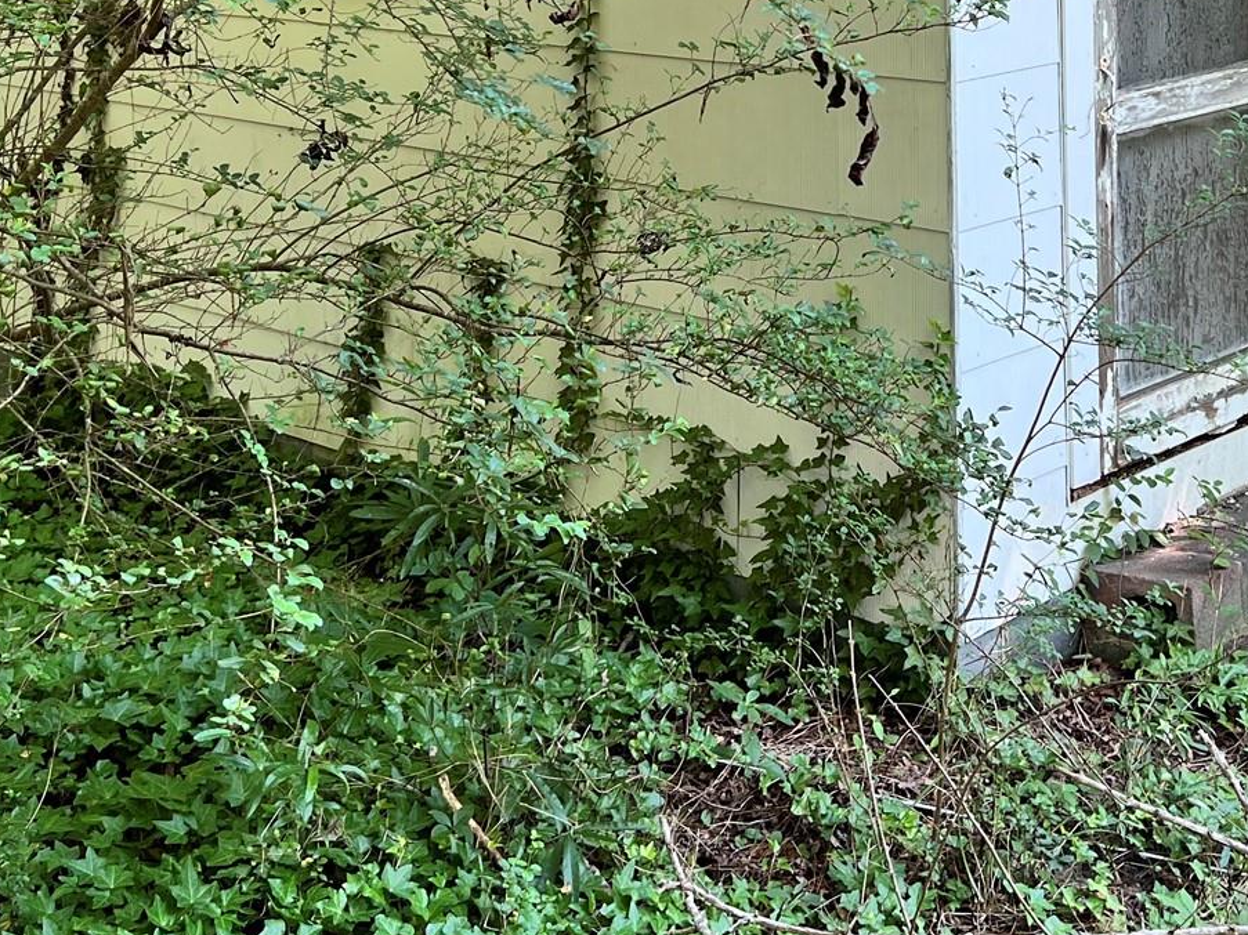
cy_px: 47
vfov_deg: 23.9
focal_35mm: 59
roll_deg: +0.7
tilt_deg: -7.8
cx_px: 855
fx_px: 2127
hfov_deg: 32.4
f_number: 1.5
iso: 64
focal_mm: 5.7
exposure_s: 1/121
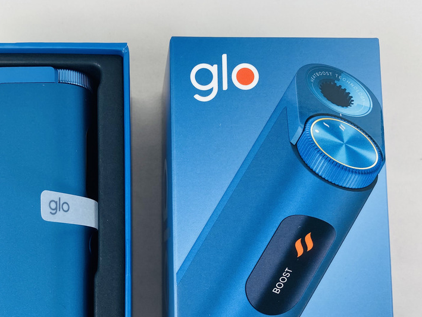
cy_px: 244
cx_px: 165
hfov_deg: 42.7
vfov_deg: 32.2
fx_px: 536
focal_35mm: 44
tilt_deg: -85.8
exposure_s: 1/259
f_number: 1.8
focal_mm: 4.25
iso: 32
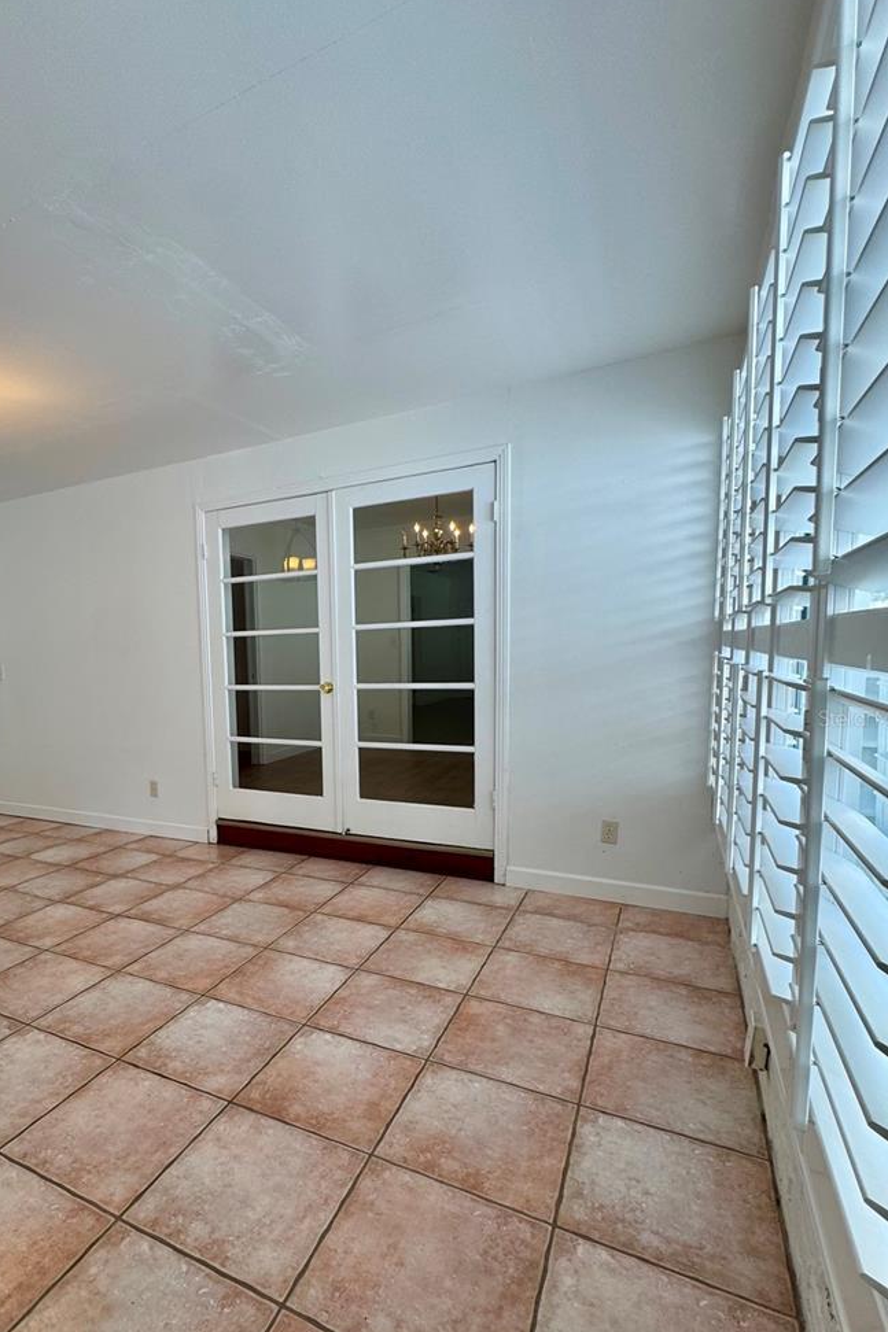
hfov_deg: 65.6
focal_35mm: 18
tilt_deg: -5.2
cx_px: 298
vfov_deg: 89.8
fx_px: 666
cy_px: 717
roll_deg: +2.5
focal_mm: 2.22
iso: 40
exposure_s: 1/140
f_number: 2.2
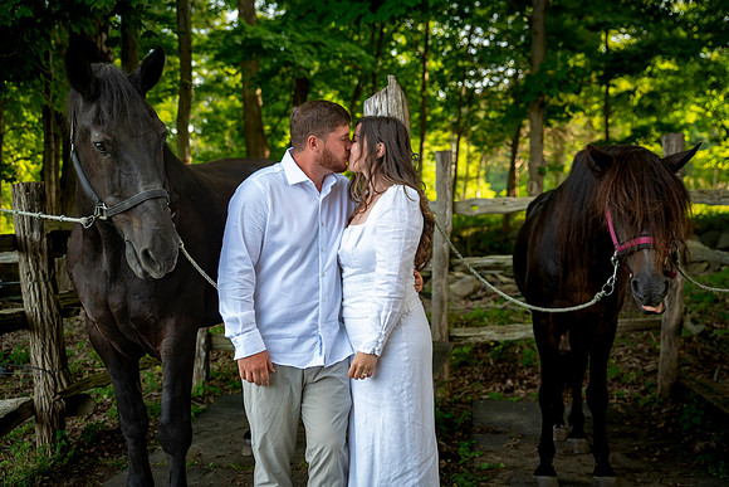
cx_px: 360
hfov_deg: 43.8
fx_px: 908
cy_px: 241
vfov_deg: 30.0
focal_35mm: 45
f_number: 2.8
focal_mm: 42
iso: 400
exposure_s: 1/320
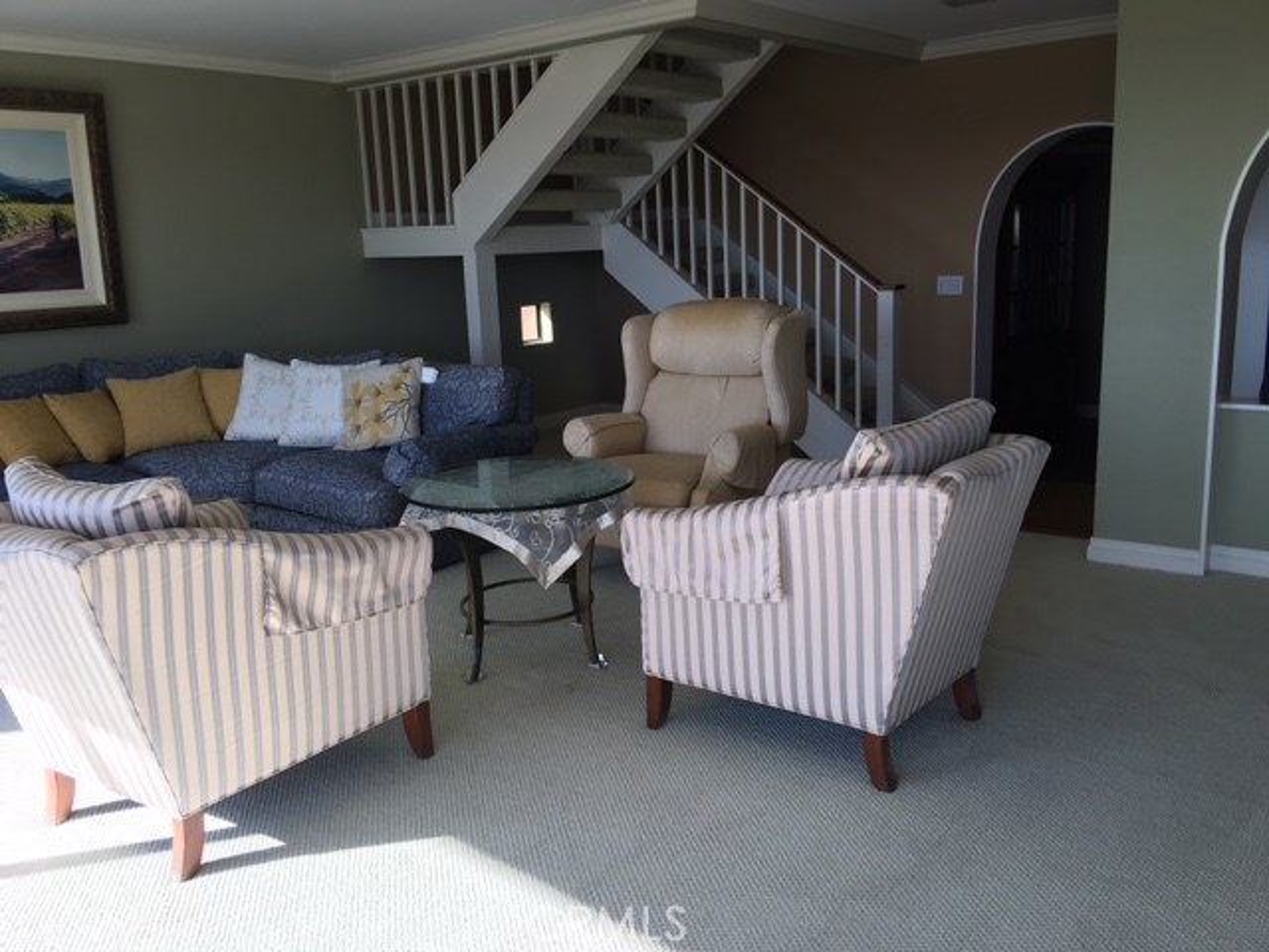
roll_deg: +2.9
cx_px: 634
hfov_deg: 61.7
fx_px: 1063
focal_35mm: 29
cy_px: 476
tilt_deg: -10.8
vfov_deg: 48.2
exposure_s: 1/131
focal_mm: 4.15
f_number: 2.2
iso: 25
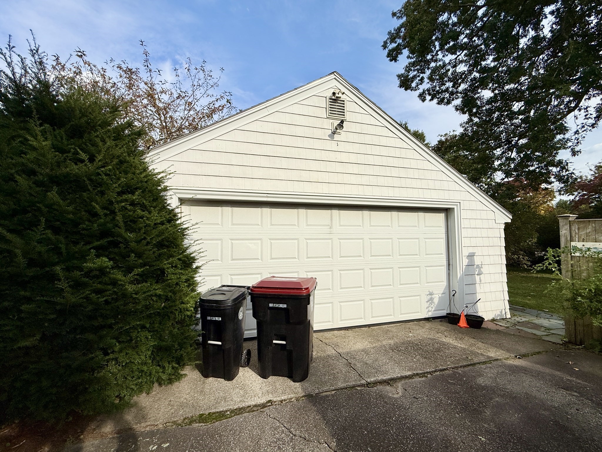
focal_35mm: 14
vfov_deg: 85.7
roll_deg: +0.8
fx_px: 243
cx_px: 301
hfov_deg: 102.1
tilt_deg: +2.5
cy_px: 226
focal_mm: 2.22
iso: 50
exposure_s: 1/3289
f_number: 2.2
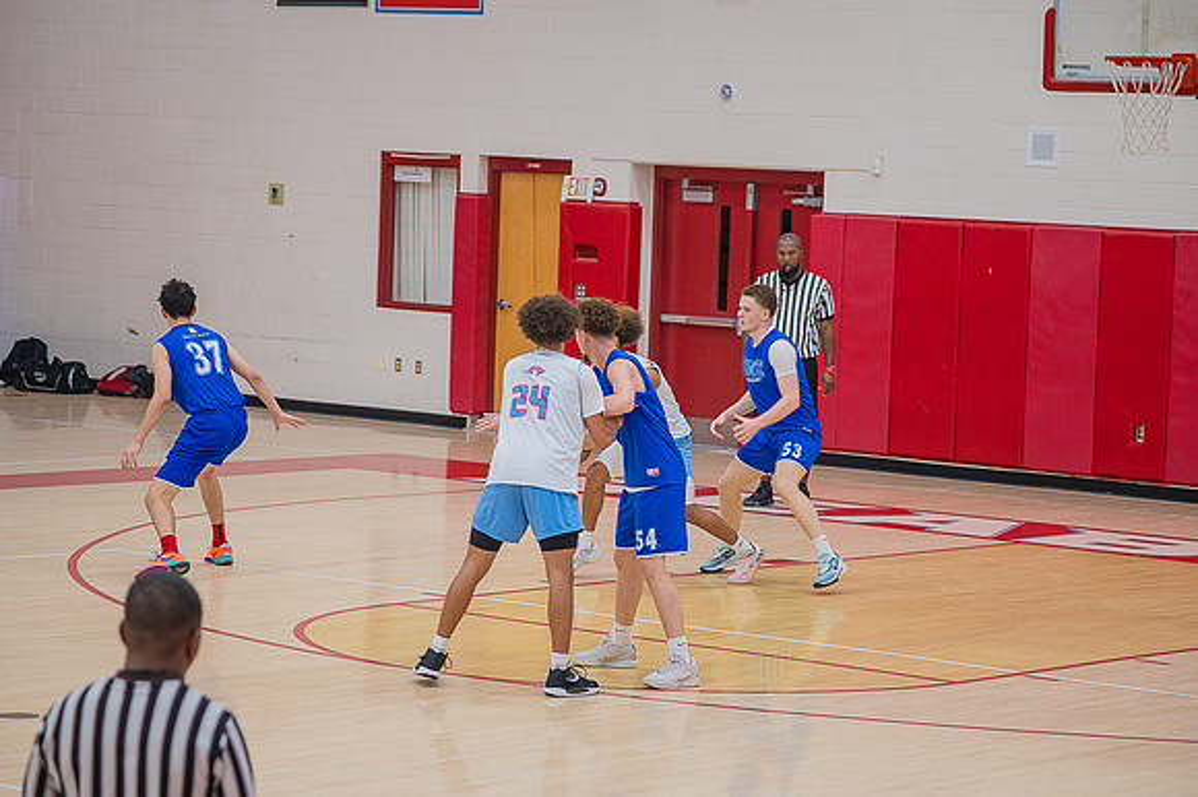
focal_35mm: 120
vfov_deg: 11.4
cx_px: 599
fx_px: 3991
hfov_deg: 17.1
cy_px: 398
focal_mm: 120
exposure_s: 1/250
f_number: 4.8
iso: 1000
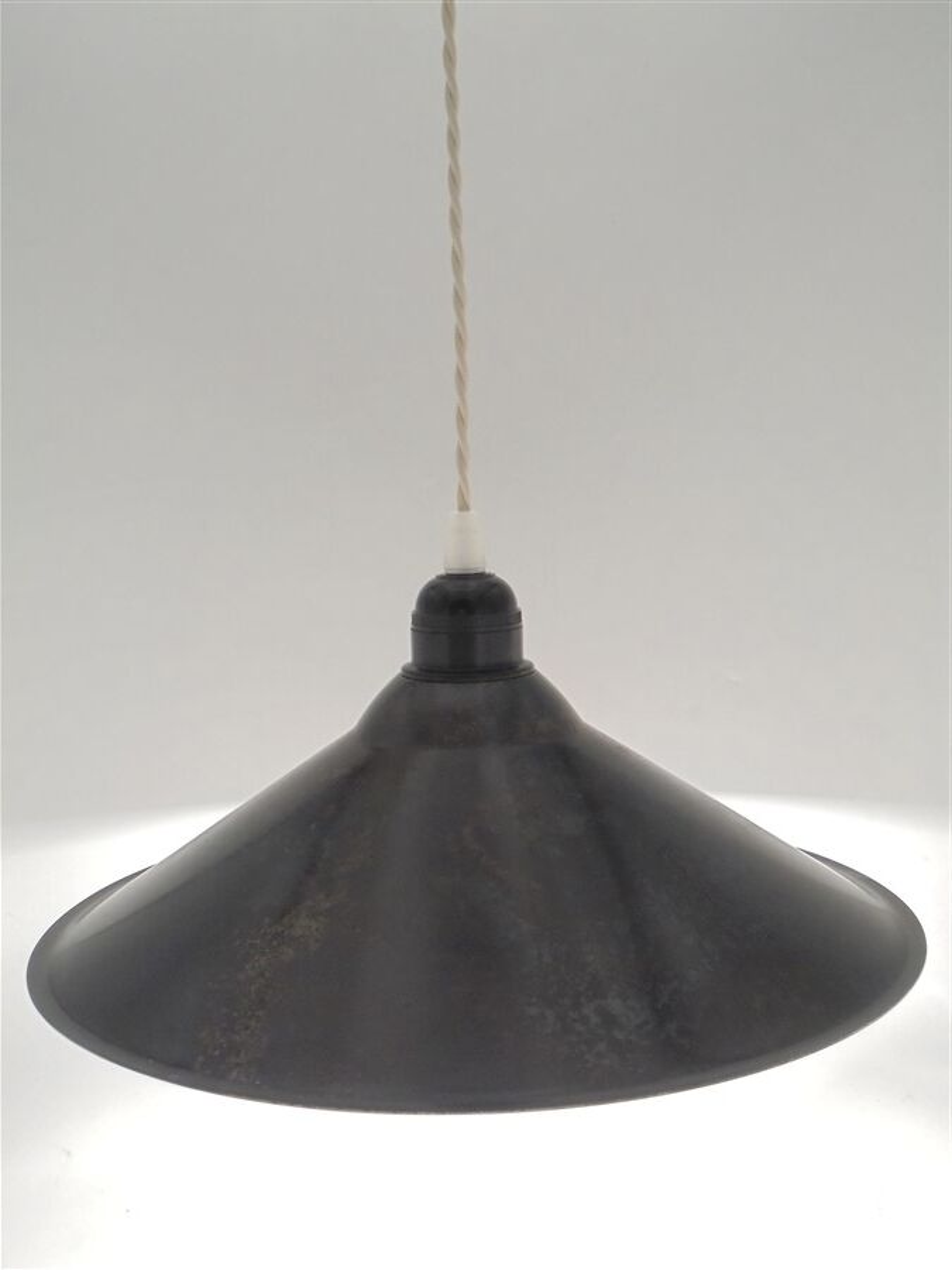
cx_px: 476
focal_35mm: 38
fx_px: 1393
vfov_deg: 49.0
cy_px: 635
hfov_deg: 37.7
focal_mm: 6.9
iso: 320
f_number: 4.2
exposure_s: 1/30
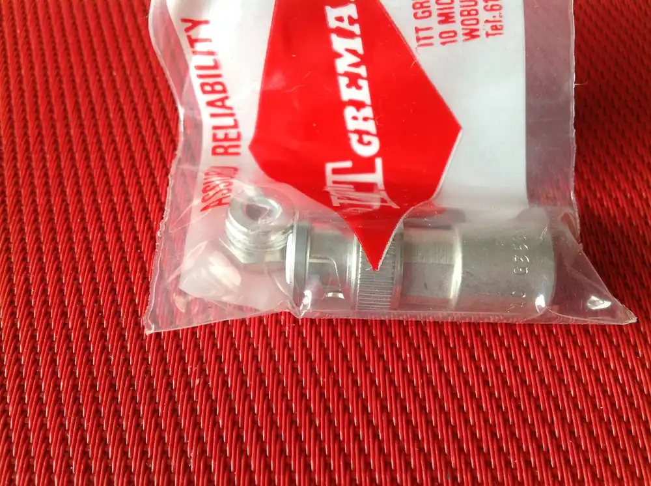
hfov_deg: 52.7
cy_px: 243
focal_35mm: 35
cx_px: 326
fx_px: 657
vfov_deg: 40.6
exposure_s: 1/120
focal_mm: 4.28
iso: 64
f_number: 2.4
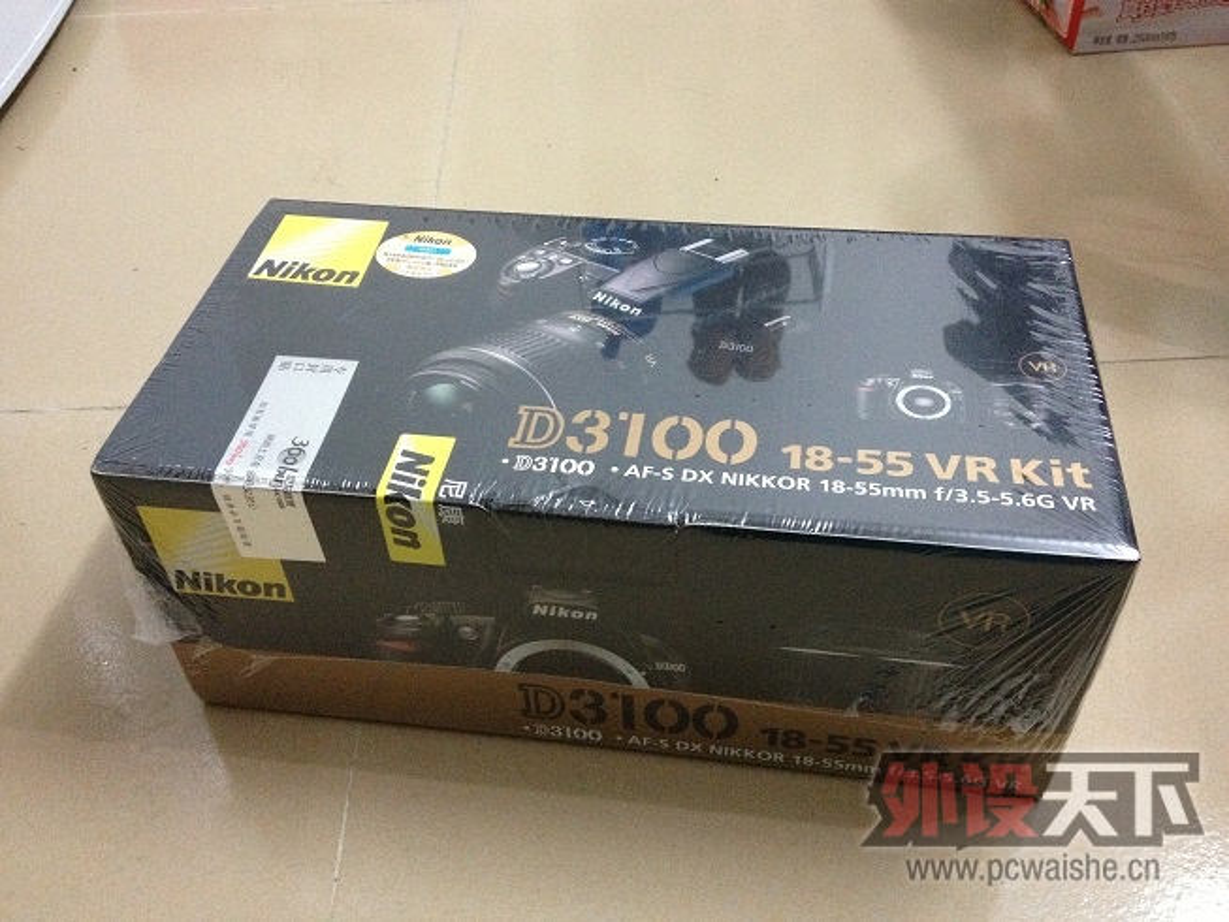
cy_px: 461
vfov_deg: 40.7
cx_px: 614
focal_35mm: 35
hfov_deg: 52.6
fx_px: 1243
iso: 400
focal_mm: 4.28
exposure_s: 1/17
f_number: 2.4
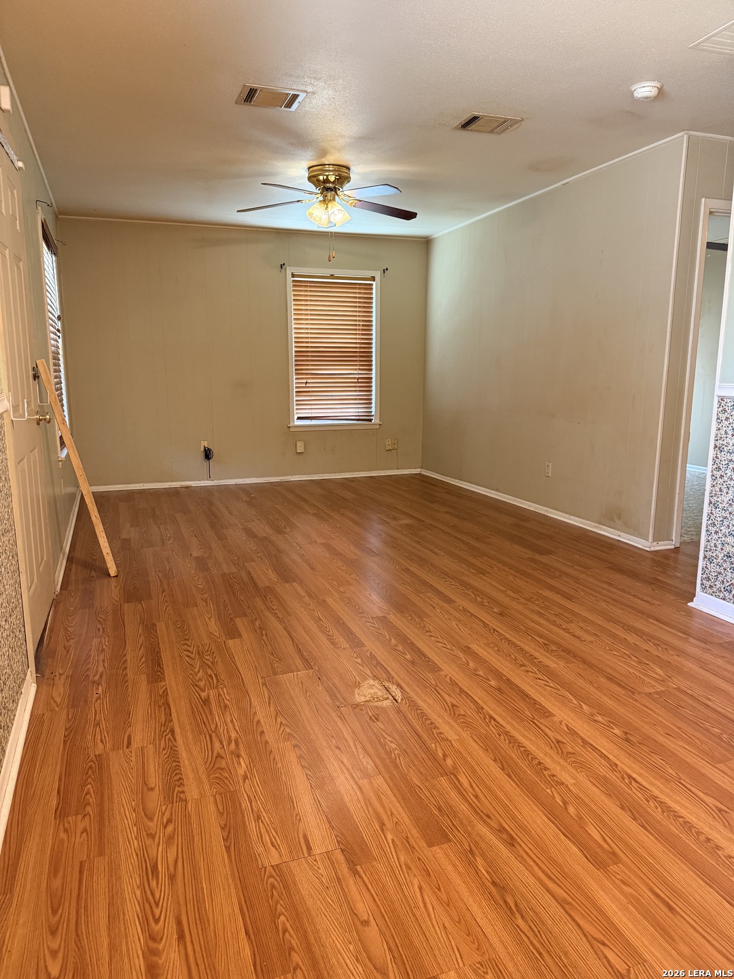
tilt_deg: -9.9
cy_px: 490
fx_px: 679
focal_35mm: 24
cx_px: 367
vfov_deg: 71.6
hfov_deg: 56.8
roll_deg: -0.4
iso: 320
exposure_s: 1/60
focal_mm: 6.76
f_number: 1.78
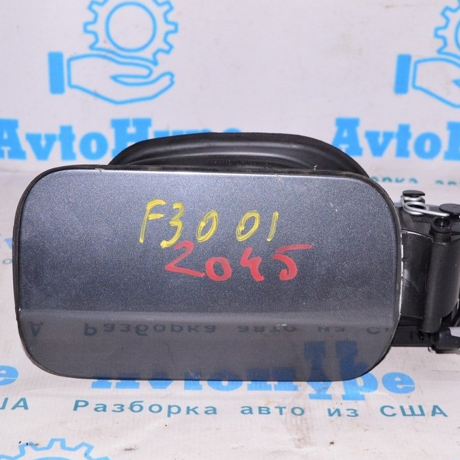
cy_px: 232
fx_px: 992
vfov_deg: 26.1
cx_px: 259
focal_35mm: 66
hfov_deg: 26.1
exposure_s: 1/200
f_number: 8
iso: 1600
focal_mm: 34
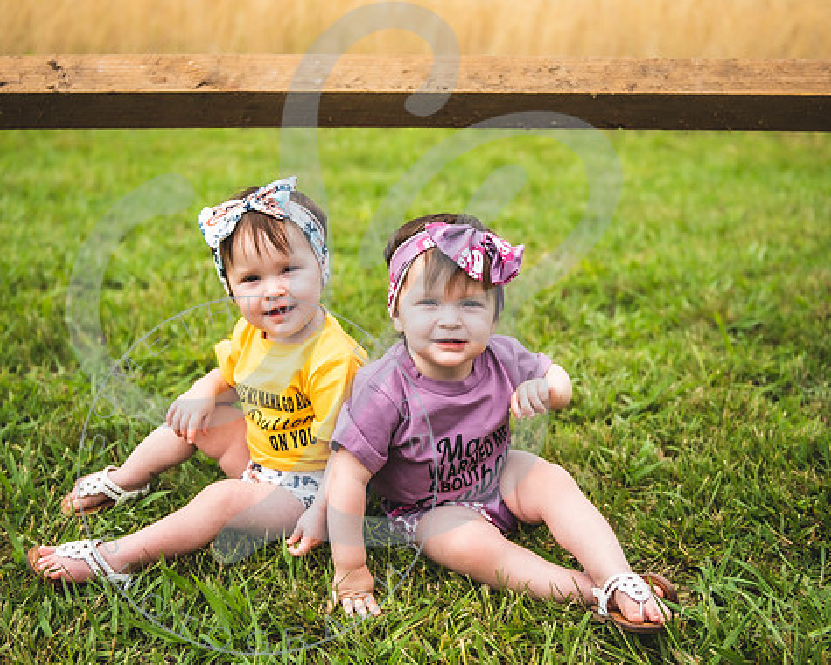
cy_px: 337
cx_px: 400
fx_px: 1205
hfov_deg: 38.0
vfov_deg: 30.8
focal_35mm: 49
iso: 100
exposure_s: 1/800
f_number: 2.8
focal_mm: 38
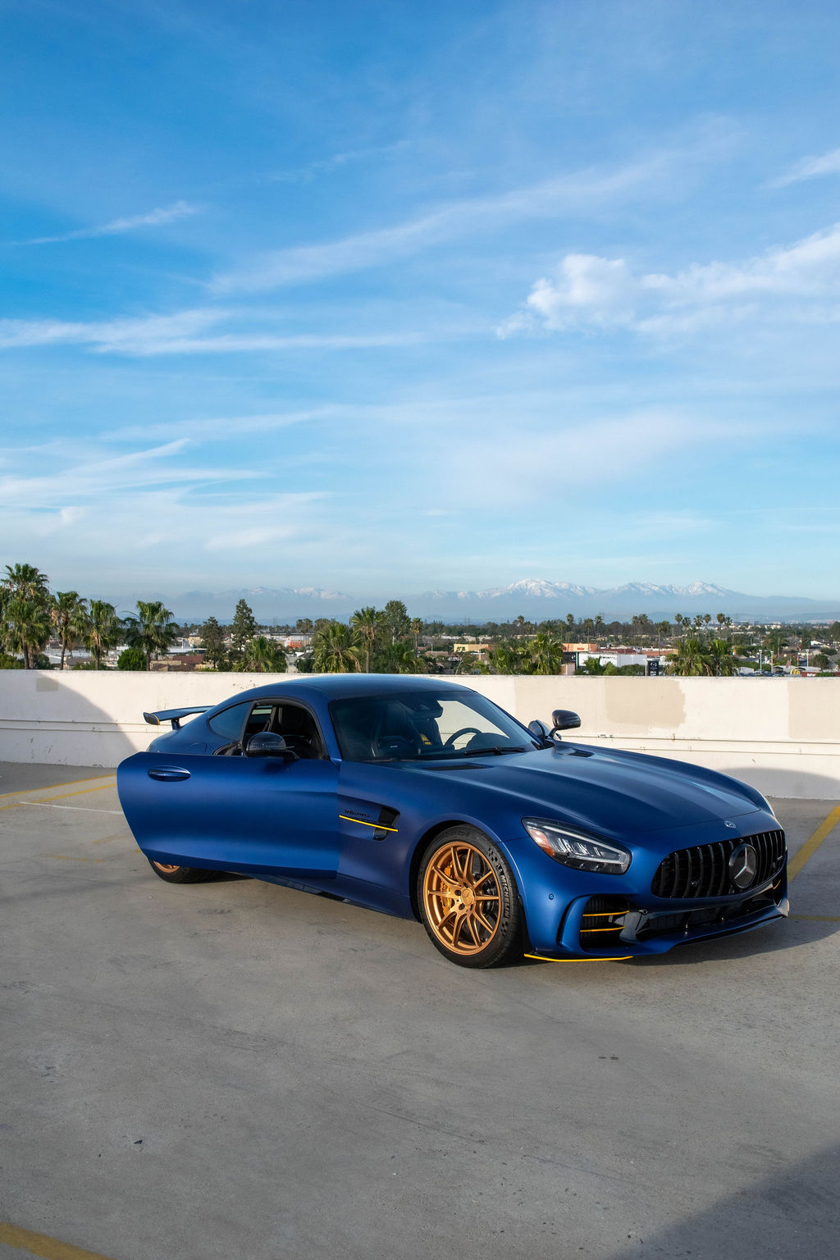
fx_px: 1260
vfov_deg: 53.1
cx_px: 420
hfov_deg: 36.9
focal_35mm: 36
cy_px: 630
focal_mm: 24
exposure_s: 1/1600
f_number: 6.3
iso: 400
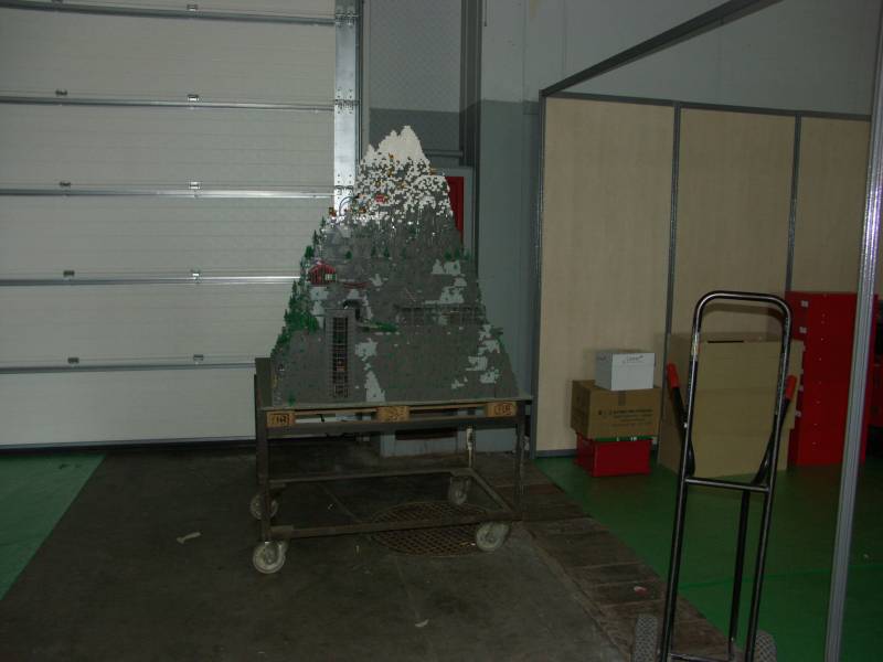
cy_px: 331
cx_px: 442
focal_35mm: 29
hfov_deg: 61.7
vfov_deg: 48.2
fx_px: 740
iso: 200
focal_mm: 7.55
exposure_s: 1/50
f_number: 2.8
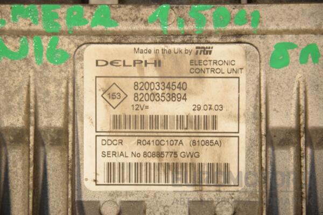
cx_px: 162
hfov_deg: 13.0
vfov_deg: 8.7
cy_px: 108
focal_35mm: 158
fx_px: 1413
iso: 800
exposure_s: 1/200
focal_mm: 105
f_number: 7.1
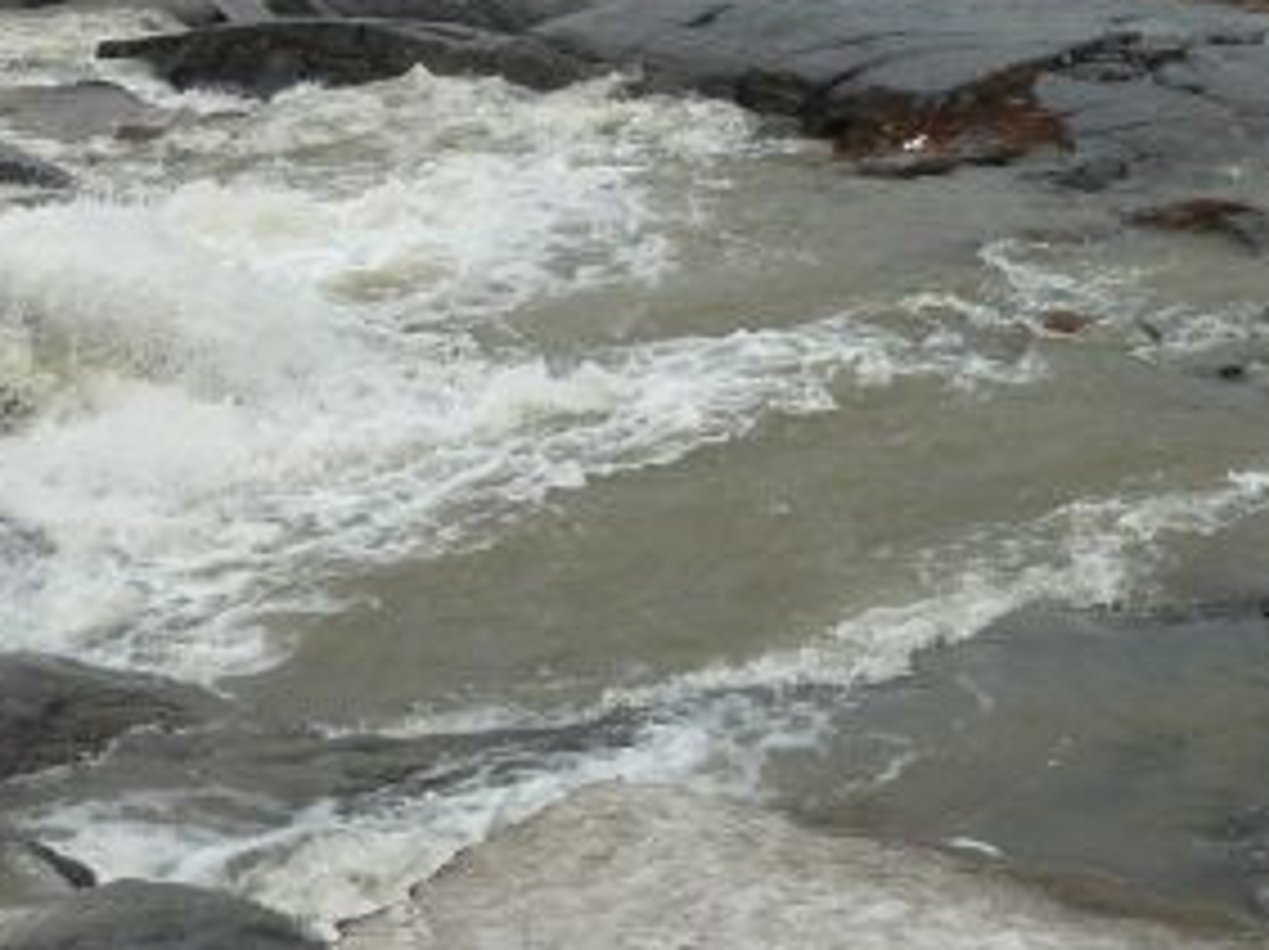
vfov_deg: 20.2
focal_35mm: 71
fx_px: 2601
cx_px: 904
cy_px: 68
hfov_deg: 27.2
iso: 100
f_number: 4
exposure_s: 1/250
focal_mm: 4.1
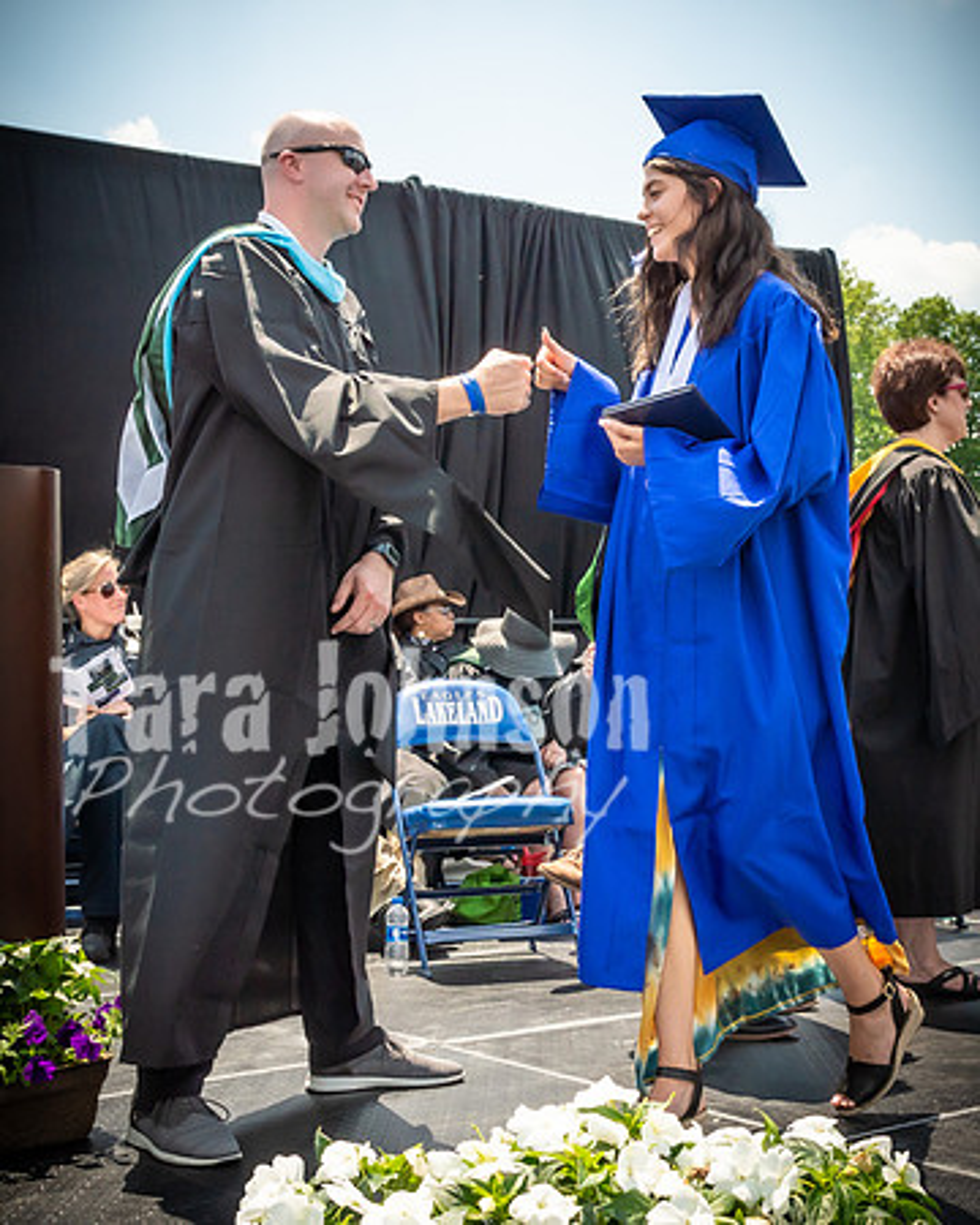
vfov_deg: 36.5
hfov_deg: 29.3
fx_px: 1859
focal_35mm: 51
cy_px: 602
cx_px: 652
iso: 200
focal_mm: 20
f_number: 7.1
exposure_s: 1/800
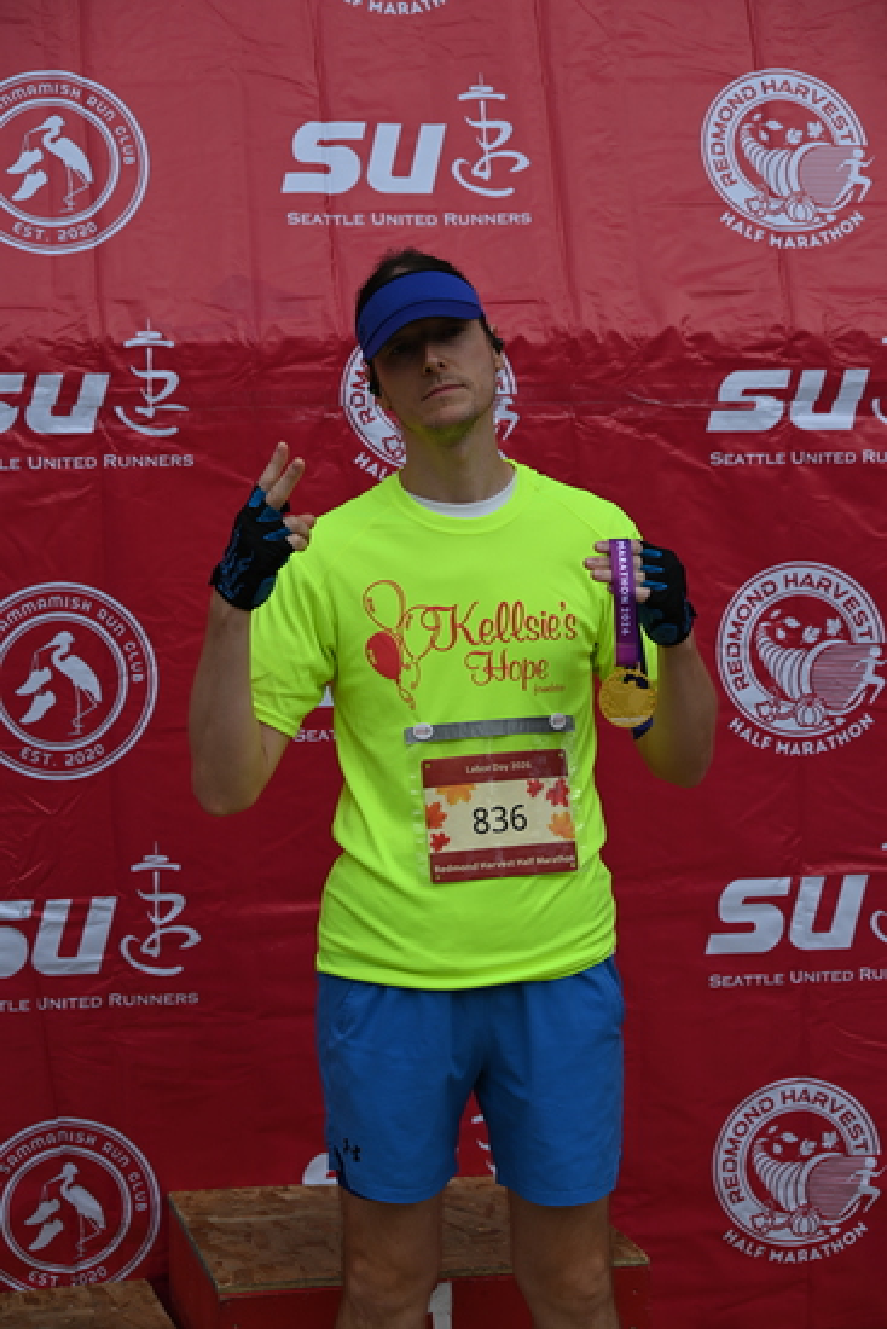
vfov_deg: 24.8
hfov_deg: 16.7
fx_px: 3028
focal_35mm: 82
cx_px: 444
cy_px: 664
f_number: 6.3
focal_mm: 82
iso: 100
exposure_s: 1/320
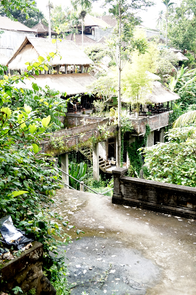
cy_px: 154
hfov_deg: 30.4
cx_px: 79
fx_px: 360
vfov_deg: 44.5
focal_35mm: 44
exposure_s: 1/320
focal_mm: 24
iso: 800
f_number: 4.5
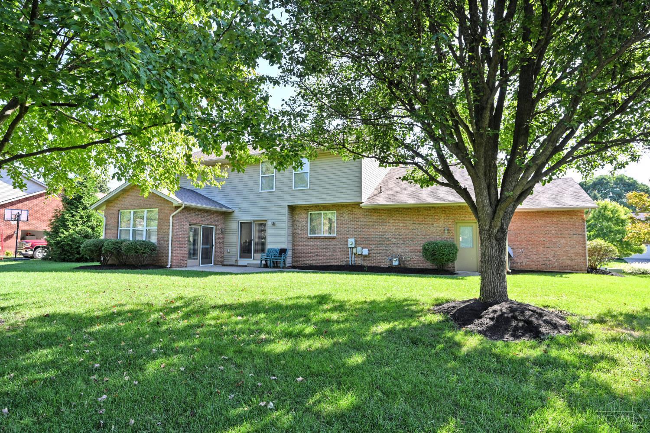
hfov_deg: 88.4
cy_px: 216
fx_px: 334
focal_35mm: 18
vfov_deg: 65.9
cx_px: 325
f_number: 5.6
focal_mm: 18.5
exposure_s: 1/250
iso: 200
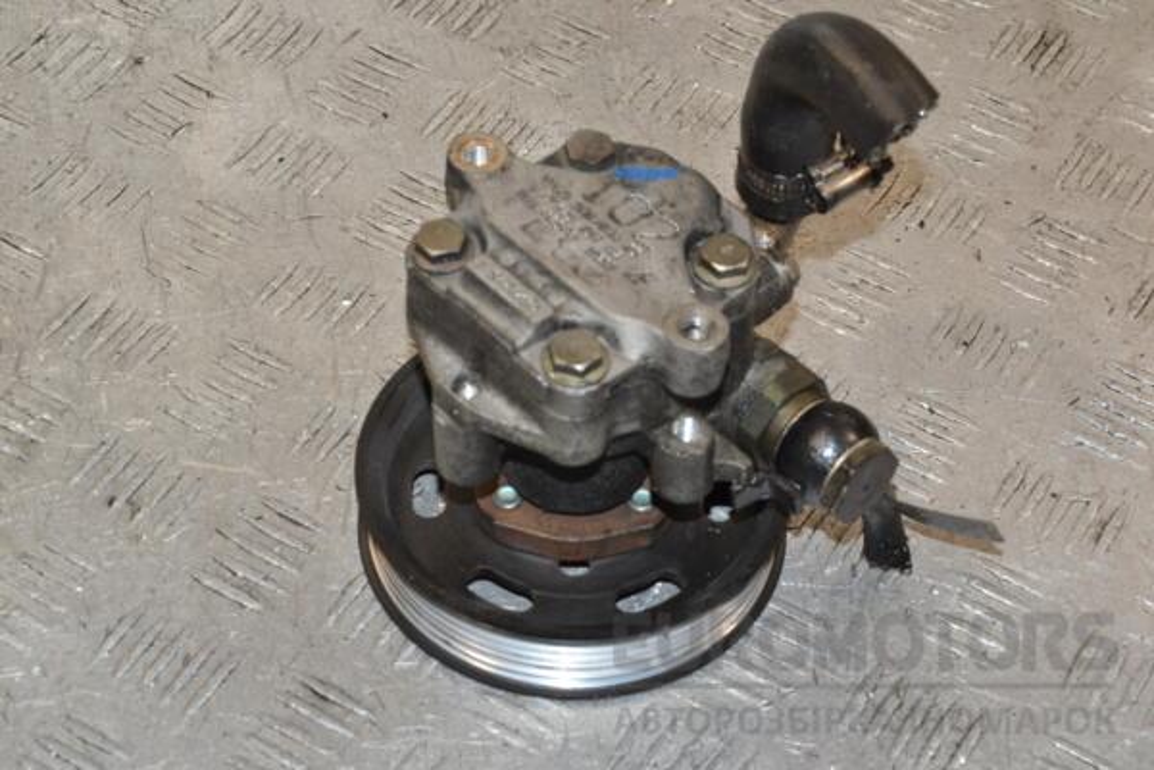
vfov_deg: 15.7
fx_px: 2789
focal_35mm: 87
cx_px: 577
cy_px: 385
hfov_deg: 23.4
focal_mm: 58
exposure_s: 1/200
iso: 800
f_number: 11
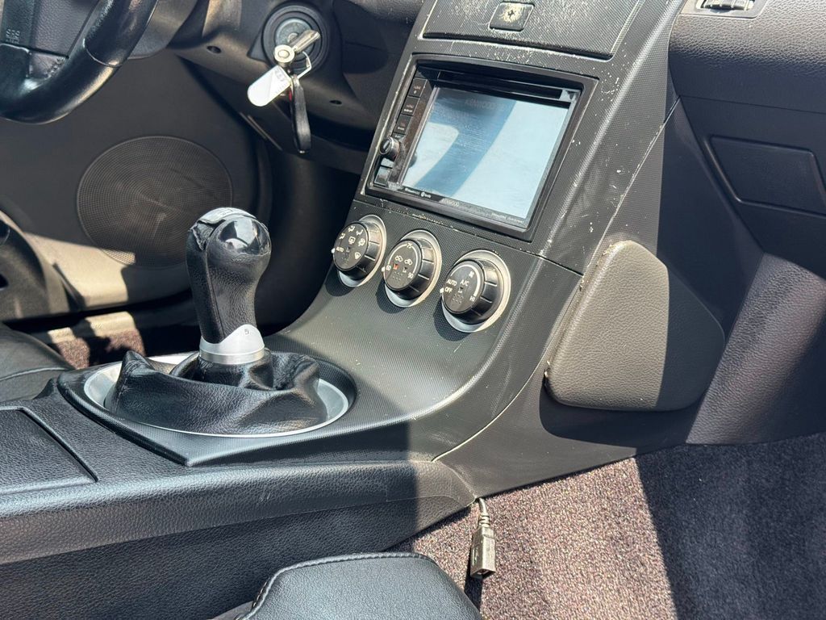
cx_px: 413
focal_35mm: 48
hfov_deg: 39.7
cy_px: 310
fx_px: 1145
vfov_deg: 30.3
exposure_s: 1/144
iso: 50
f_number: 1.78
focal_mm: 6.76
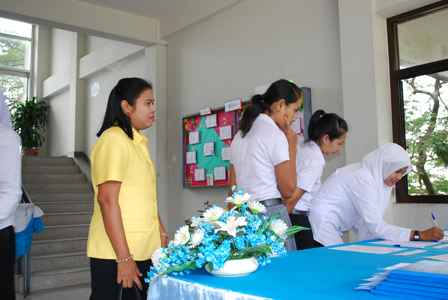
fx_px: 449
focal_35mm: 36
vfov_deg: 37.0
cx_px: 224
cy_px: 150
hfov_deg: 53.1
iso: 400
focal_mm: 24
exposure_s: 1/50
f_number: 4.2
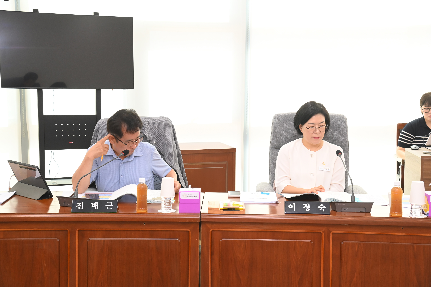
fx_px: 658
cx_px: 216
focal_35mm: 55
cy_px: 144
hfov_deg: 36.2
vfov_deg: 24.6
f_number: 6.3
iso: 2500
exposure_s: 1/250
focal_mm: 55
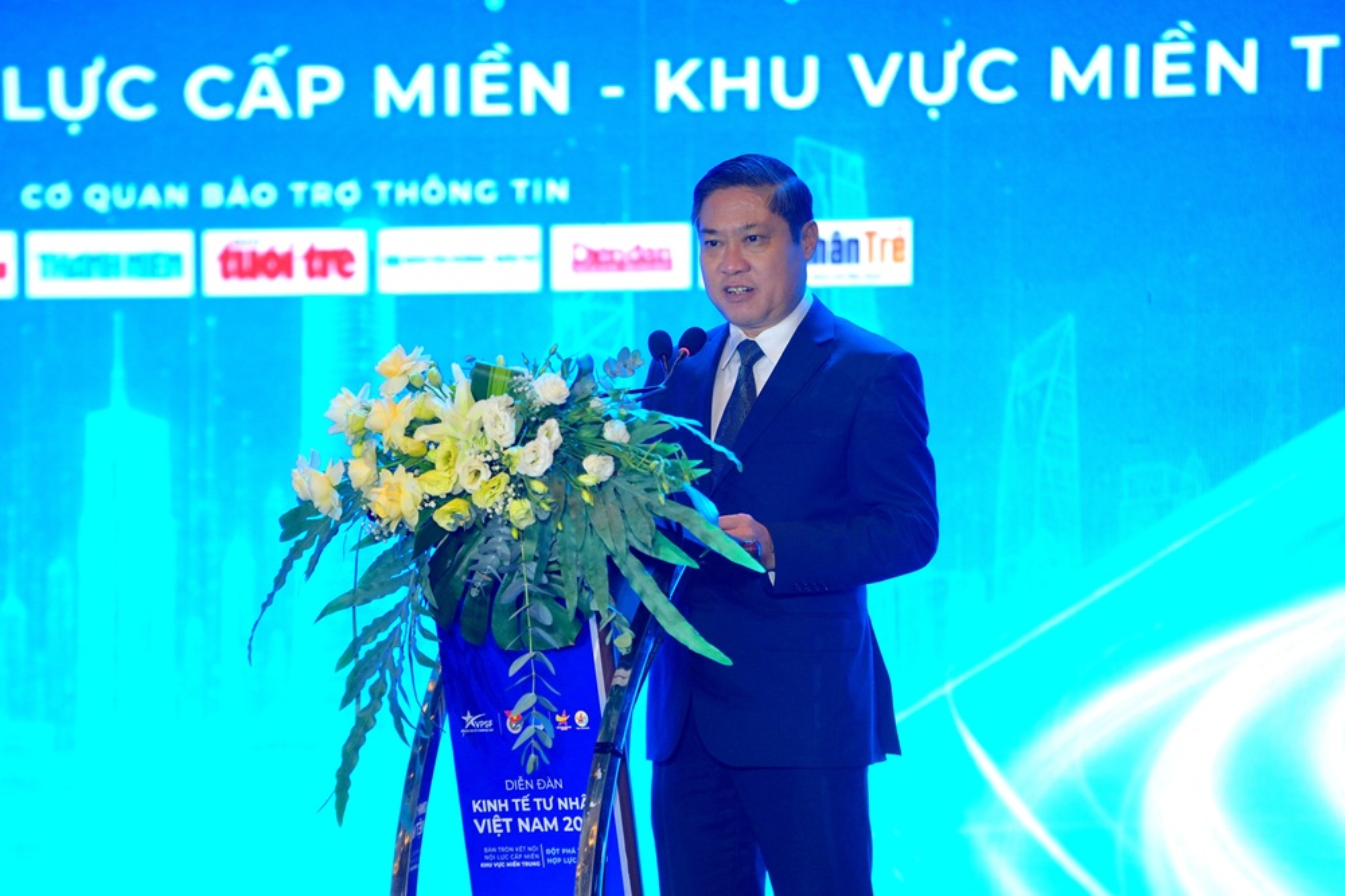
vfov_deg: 6.9
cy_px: 448
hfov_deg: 10.3
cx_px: 672
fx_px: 7469
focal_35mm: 200
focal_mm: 200
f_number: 3.5
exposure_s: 1/250
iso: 200
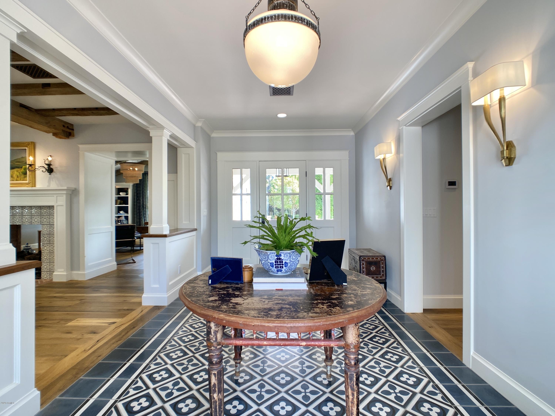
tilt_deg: -0.3
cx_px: 278
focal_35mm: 26
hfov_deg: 67.3
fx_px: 417
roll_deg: +0.6
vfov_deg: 53.1
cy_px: 208
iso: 64
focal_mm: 4.25
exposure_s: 1/120
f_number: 1.8
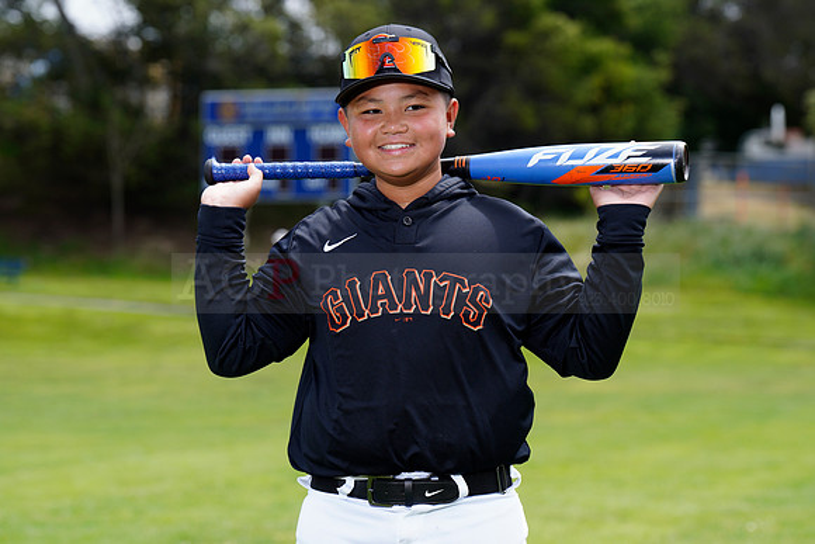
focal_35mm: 140
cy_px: 272
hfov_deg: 14.7
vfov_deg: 9.8
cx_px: 408
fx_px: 3170
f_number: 6.3
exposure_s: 1/250
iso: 100
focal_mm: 140
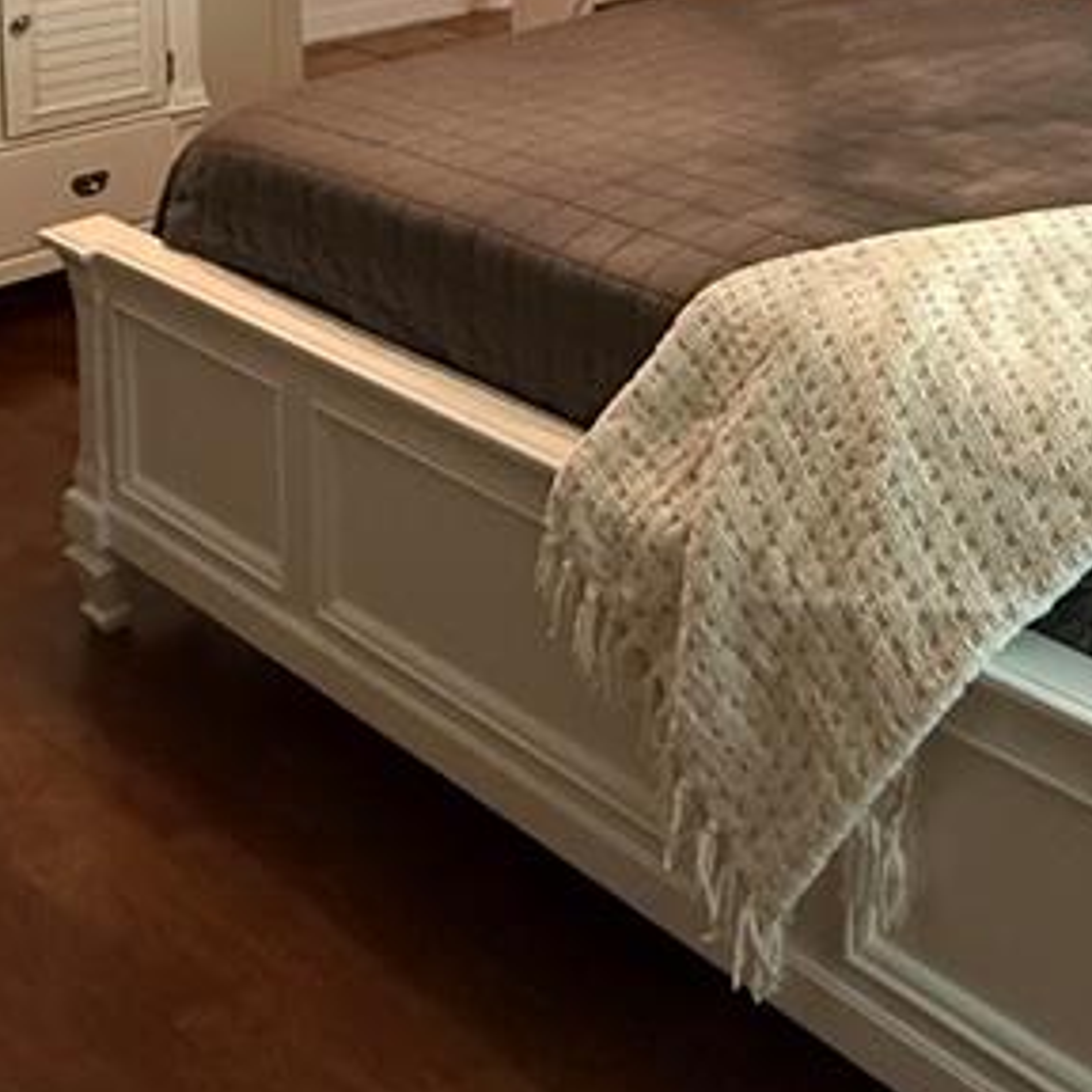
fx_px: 1570
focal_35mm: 44
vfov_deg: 32.7
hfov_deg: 35.3
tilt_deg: -5.5
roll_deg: -1.4
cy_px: -167
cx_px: 1050
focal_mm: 2.22
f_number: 2.2
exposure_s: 1/60
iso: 800
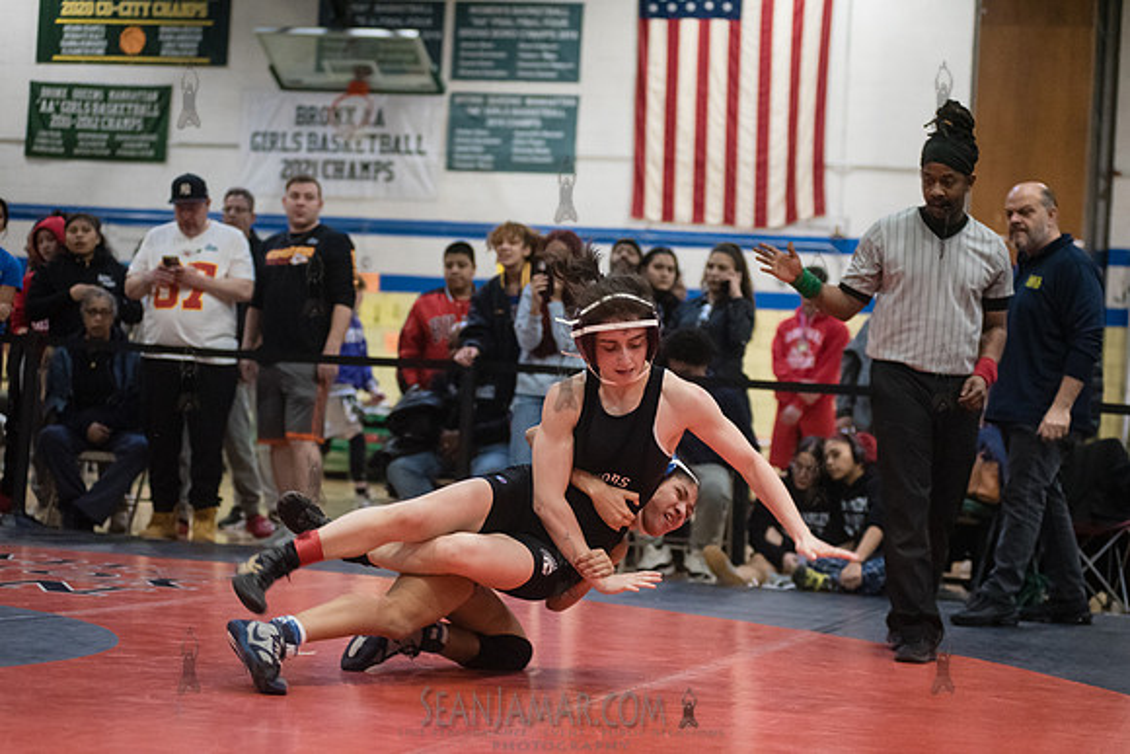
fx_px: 2512
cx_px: 565
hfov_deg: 25.4
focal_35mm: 80
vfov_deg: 17.1
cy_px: 377
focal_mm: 80
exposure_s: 1/500
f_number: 3.5
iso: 8000
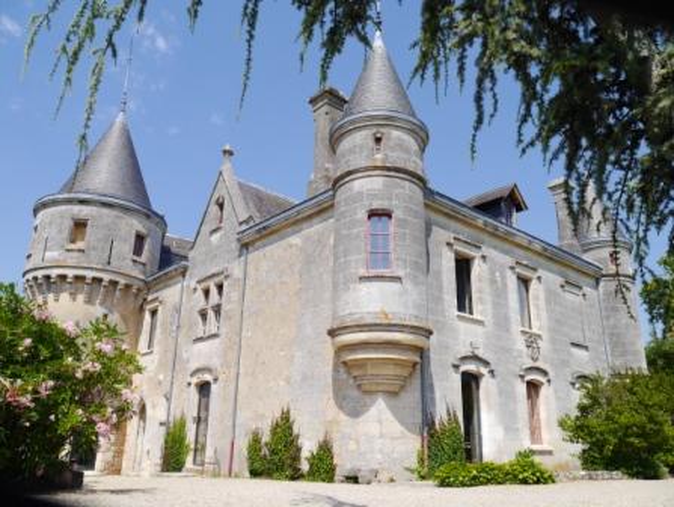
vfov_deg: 49.8
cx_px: 337
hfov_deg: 63.4
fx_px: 546
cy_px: 254
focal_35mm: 28
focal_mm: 14
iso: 160
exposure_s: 1/400
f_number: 7.1
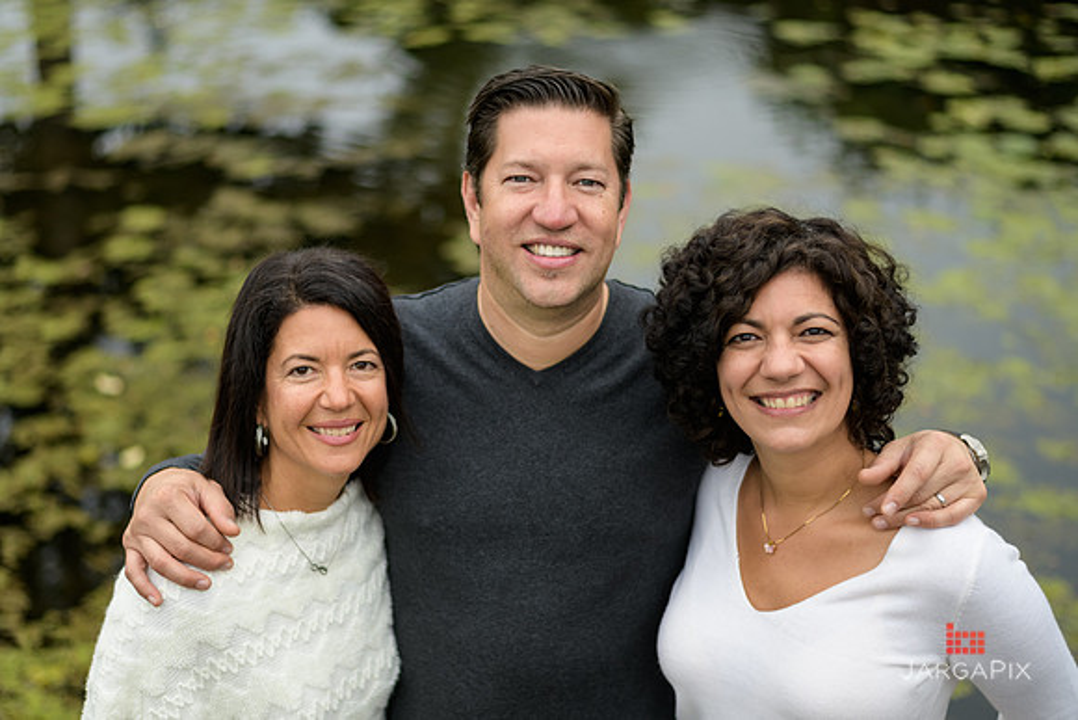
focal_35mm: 56
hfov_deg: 35.9
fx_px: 1664
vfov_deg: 24.4
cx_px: 483
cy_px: 379
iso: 200
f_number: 2
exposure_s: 1/640
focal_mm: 50
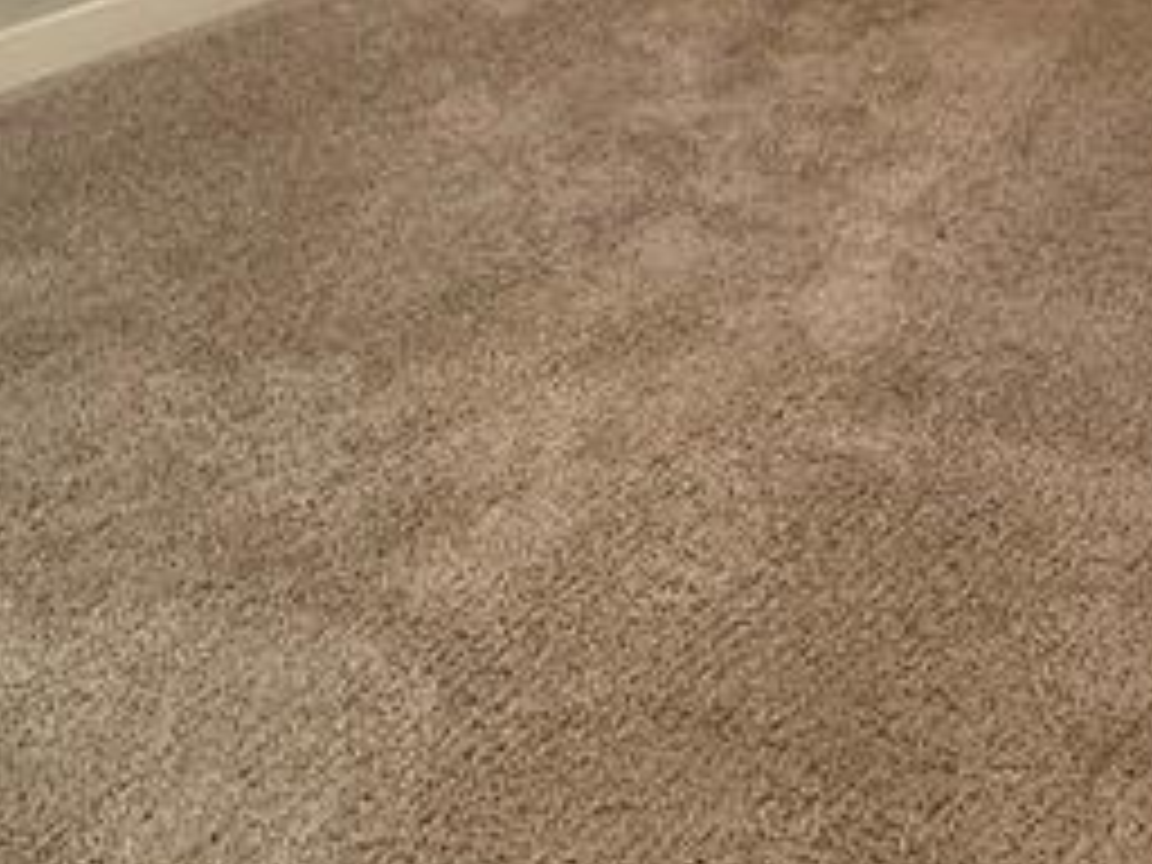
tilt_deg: -1.7
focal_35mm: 56
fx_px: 1864
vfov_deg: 19.2
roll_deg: -0.5
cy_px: -729
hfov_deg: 34.3
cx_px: 644
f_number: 2.2
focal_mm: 2.22
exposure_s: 1/60
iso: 200
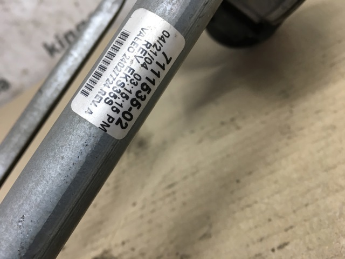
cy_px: 130
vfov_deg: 48.2
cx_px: 172
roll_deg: +37.3
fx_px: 289
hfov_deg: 61.7
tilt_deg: -29.9
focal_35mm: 29
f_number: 2.2
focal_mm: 4.15
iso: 64
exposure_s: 1/33
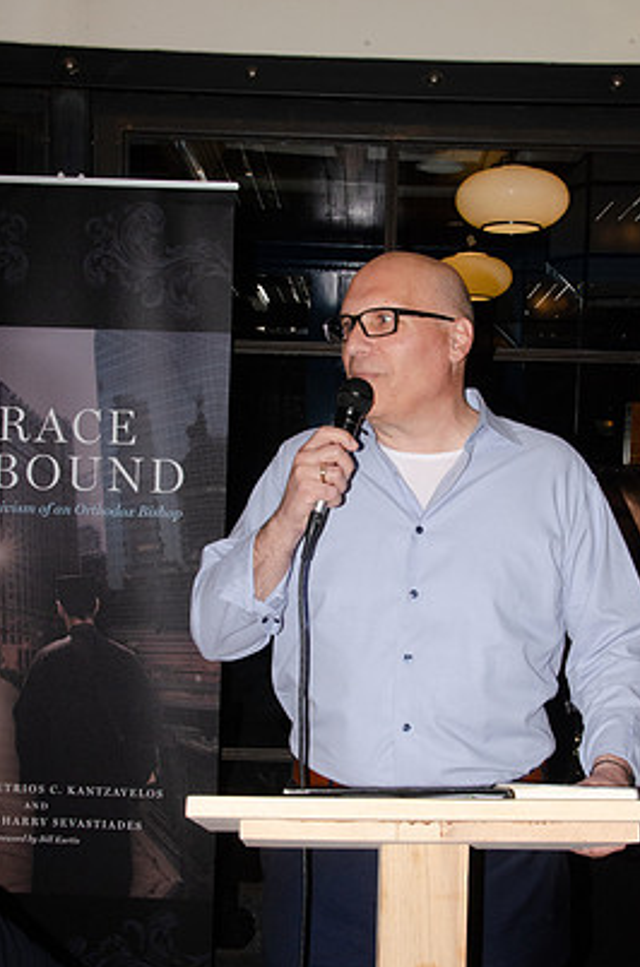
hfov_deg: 25.8
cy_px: 532
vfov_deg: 38.2
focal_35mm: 52
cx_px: 351
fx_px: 1394
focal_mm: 31
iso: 2500
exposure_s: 1/200
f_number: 22
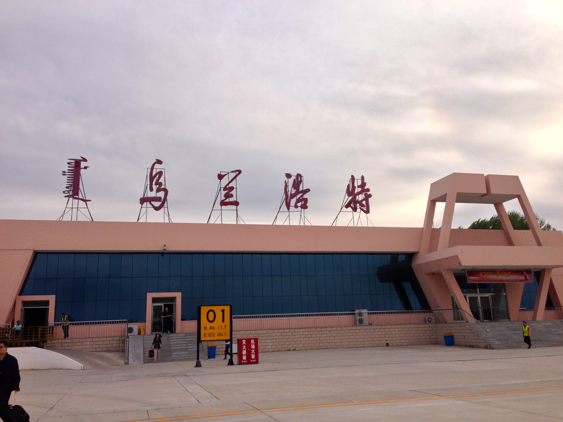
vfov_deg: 42.9
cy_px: 211
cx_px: 282
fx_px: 537
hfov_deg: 55.4
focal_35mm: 33
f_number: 2.4
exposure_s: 1/1355
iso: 50
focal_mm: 4.13
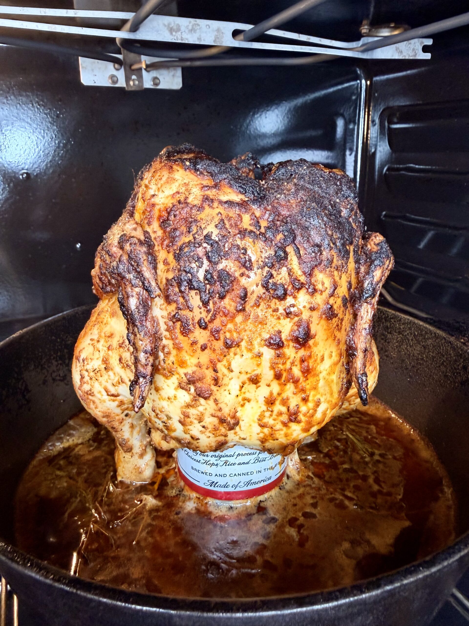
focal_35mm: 24
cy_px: 313
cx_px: 234
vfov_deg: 71.6
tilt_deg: -16.5
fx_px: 434
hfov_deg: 56.8
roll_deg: +0.6
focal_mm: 2.22
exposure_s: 1/120
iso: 80
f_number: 2.2
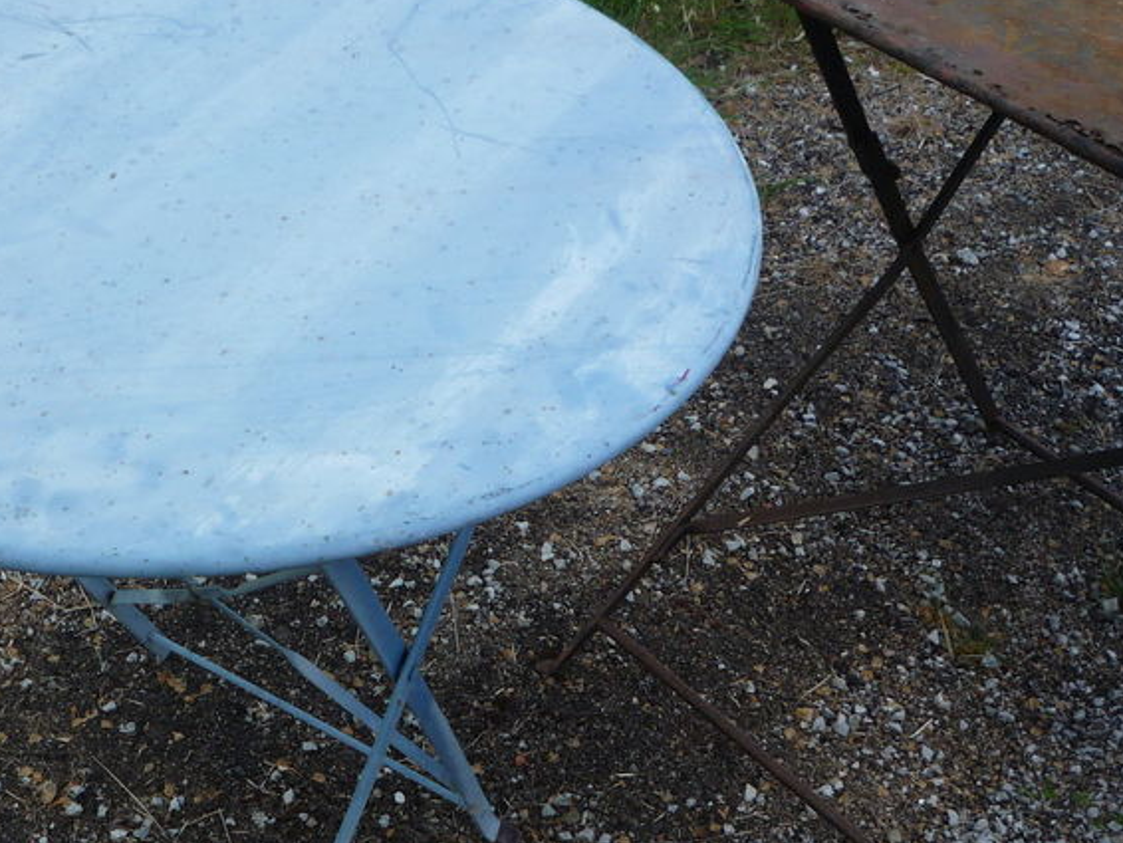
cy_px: 621
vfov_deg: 27.2
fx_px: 1720
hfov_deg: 35.0
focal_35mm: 53
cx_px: 220
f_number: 4
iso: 100
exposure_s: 1/250
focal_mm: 5.2
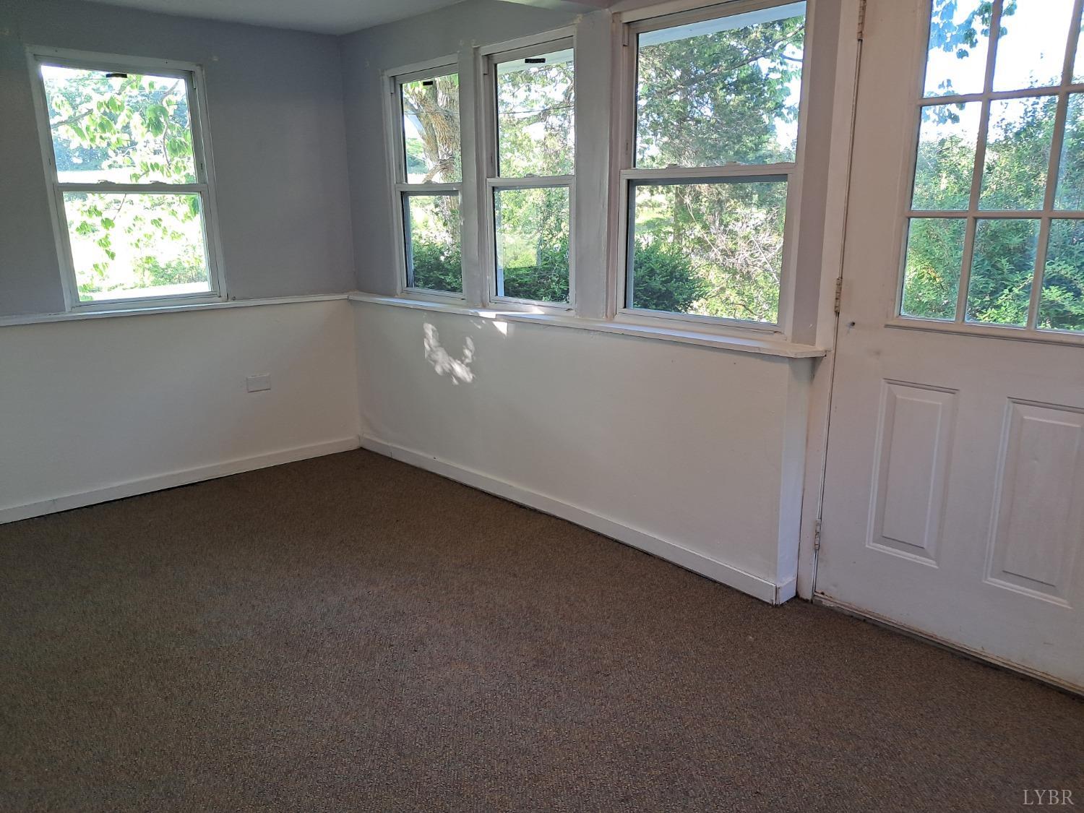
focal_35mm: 27
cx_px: 542
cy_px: 406
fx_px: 846
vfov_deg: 51.4
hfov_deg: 65.3
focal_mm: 4
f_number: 1.8
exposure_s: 1/50
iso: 80
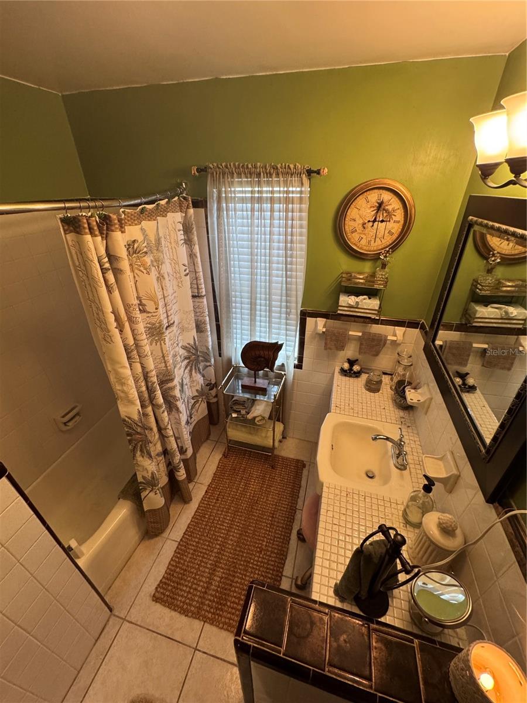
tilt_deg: -31.4
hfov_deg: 85.7
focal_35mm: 14
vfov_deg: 102.1
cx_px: 264
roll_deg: +0.9
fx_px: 284
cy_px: 352
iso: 320
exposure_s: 1/60
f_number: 2.2
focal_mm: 2.22
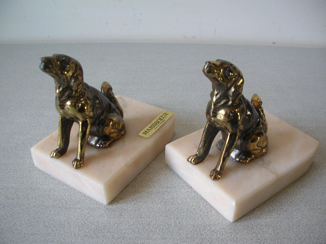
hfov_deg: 52.7
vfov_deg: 40.7
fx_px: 329
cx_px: 163
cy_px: 122
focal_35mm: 35
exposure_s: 1/17.7
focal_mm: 5.8
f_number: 2.8
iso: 50
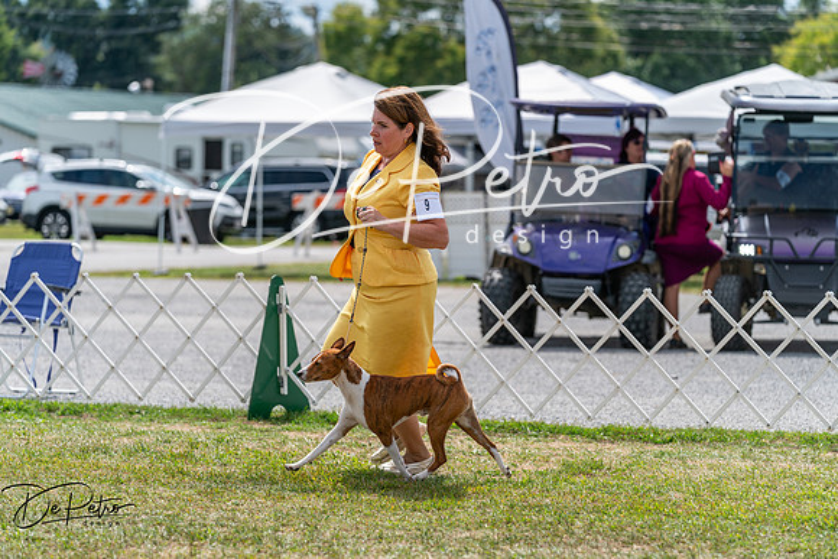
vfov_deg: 10.0
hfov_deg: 15.0
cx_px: 419
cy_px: 280
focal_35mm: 137
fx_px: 3190
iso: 125
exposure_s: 1/1600
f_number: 4
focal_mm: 137
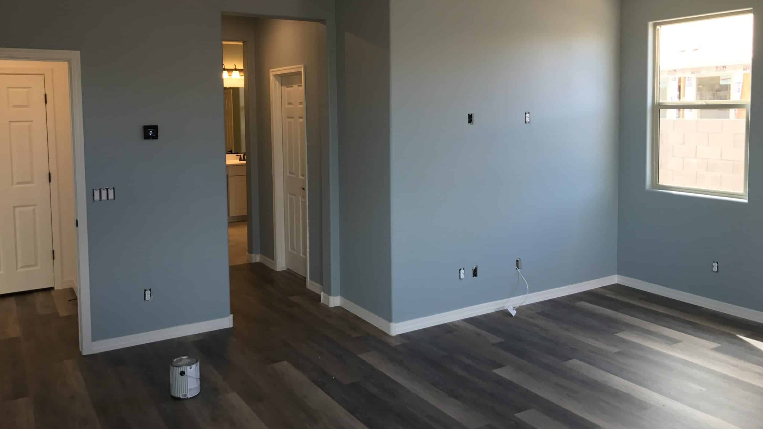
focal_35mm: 31
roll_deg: +0.7
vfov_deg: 37.6
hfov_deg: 62.6
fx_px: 627
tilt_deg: -3.8
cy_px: 162
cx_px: 382
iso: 25
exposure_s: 1/40
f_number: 1.8
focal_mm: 3.99
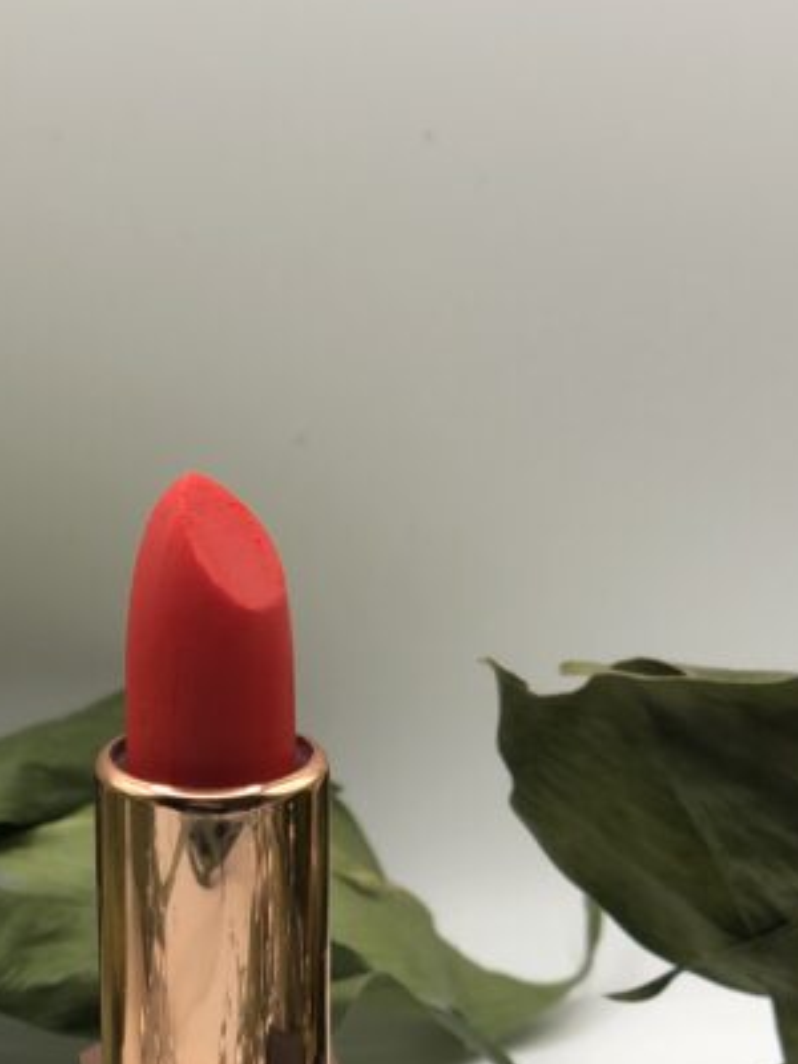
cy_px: 1035
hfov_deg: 14.2
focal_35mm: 104
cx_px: 229
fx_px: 3197
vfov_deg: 18.5
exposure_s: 1/73
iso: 16
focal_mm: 6
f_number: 2.4
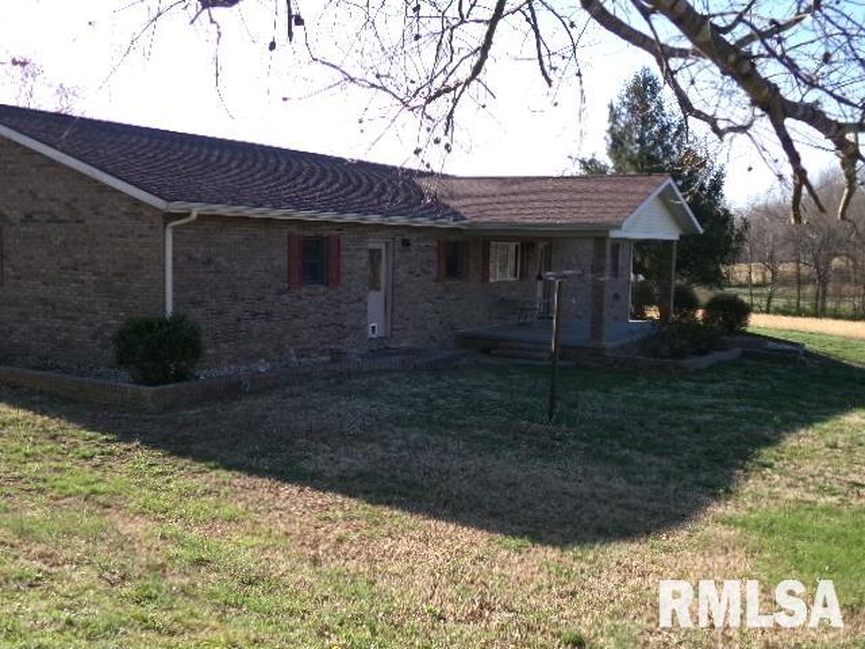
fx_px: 925
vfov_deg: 38.7
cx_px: 432
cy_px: 324
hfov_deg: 50.1
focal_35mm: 37
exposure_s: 1/280
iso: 100
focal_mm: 6.6
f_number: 4
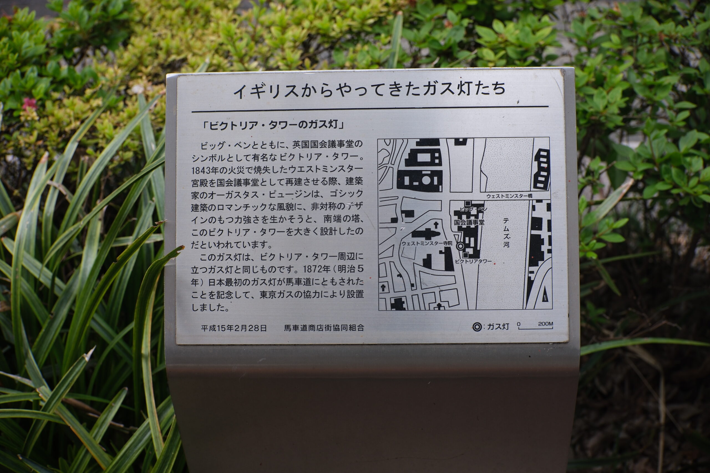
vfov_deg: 25.5
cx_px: 355
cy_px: 236
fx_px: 1045
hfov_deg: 37.5
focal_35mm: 53
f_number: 4.5
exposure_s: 1/300
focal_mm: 35
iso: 250
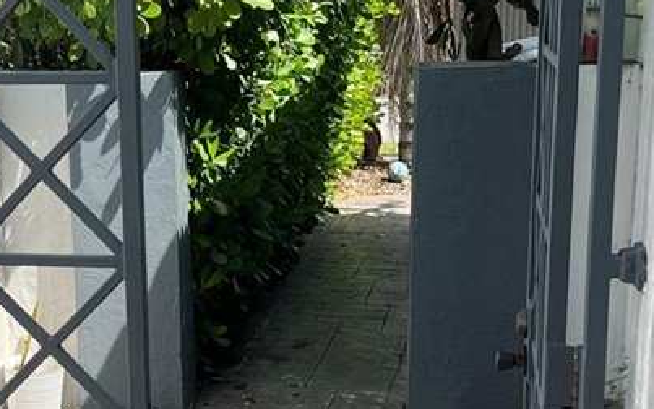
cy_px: 320
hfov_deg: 28.0
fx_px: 1301
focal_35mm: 73
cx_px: 214
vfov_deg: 17.7
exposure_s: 1/2045
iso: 50
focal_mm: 5.7
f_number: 1.5
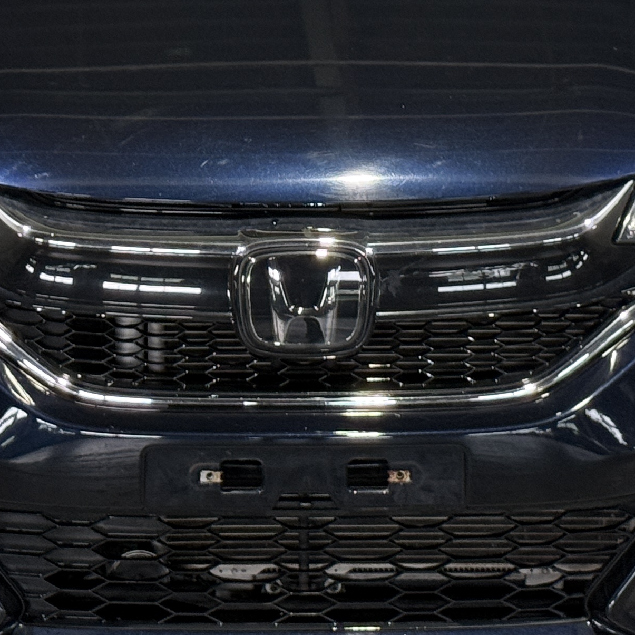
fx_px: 2947
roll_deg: +0.0
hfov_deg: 12.3
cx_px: 290
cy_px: 101
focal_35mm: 142
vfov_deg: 12.2
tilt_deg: -11.9
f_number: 1.78
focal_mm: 6.76
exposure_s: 1/60
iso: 200
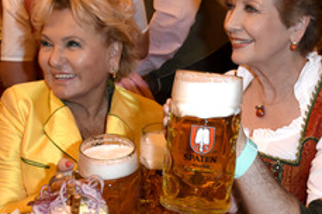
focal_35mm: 65
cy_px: 114
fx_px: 581
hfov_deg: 30.2
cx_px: 264
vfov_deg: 20.9
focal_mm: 22
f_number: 6.3
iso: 1600
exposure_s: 1/160
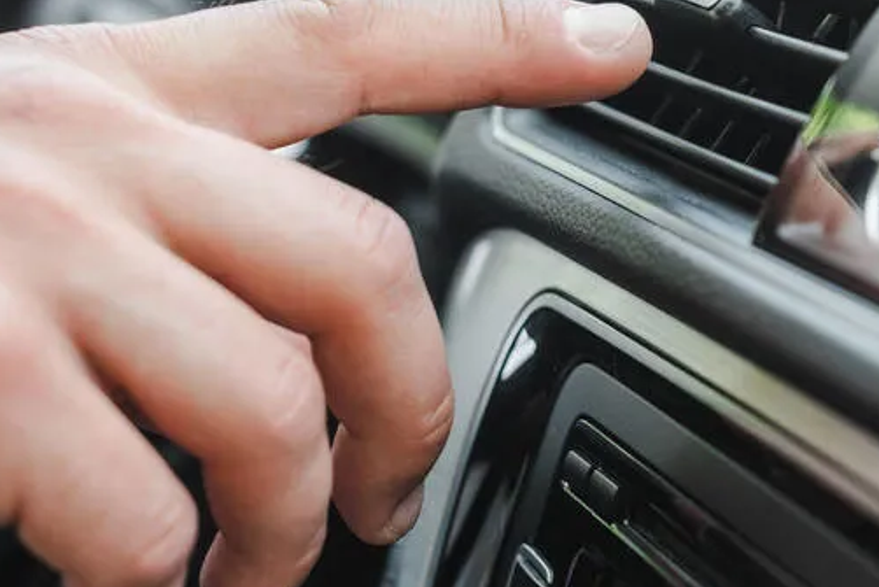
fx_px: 2491
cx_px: 604
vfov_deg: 13.4
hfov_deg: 19.9
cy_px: 118
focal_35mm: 102
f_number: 4
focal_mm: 50
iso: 500
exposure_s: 1/160
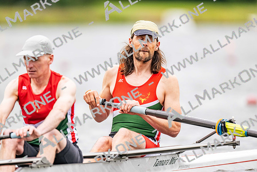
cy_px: 86
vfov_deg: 2.3
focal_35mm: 600
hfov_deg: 3.4
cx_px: 128
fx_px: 4284
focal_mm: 600
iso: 900
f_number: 4
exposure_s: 1/2500
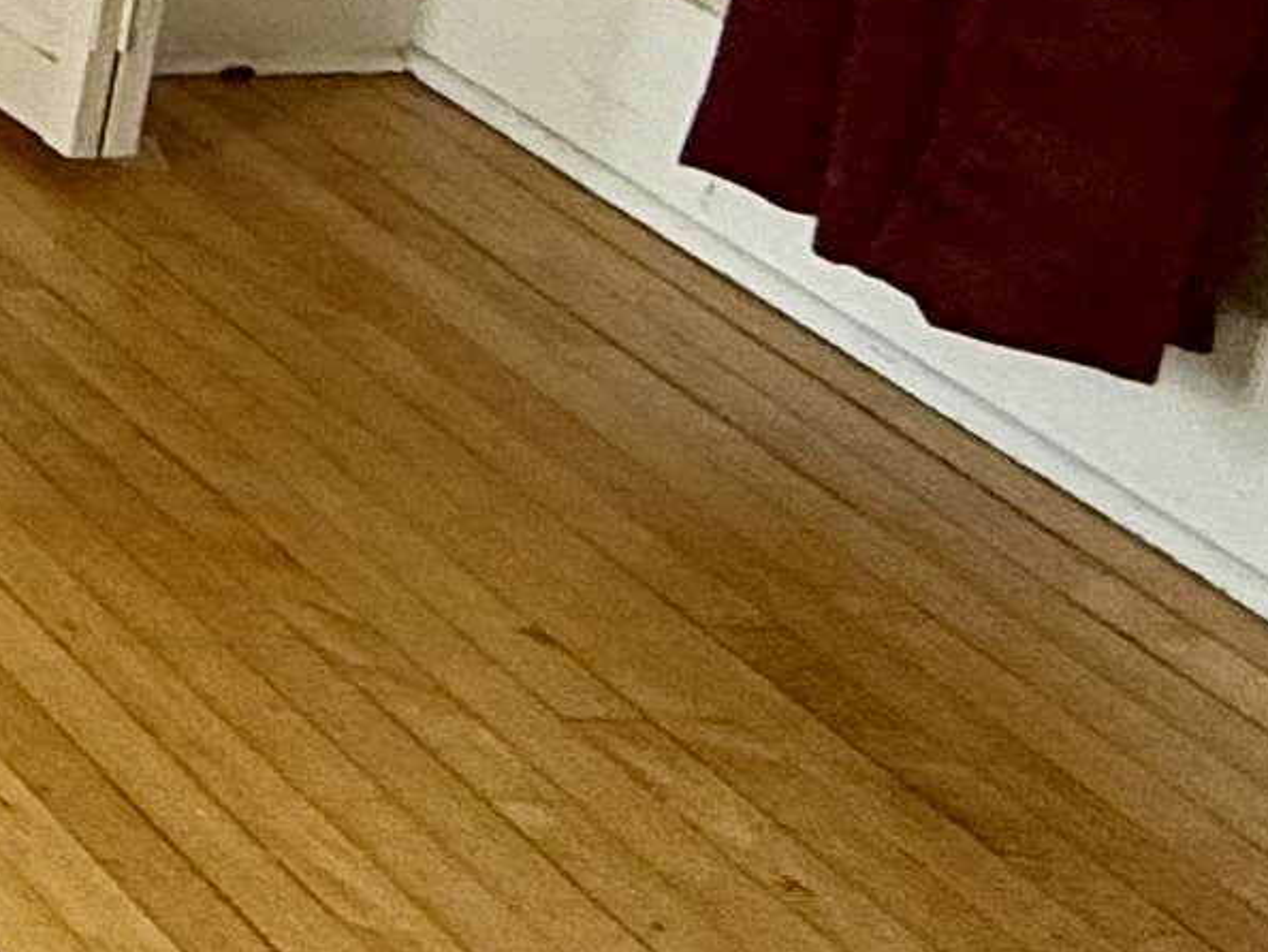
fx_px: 3481
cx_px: -2169
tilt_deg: -11.7
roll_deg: -1.0
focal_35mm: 95
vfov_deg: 13.9
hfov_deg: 12.7
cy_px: -766
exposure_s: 1/99
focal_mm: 2.22
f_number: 2.2
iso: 100
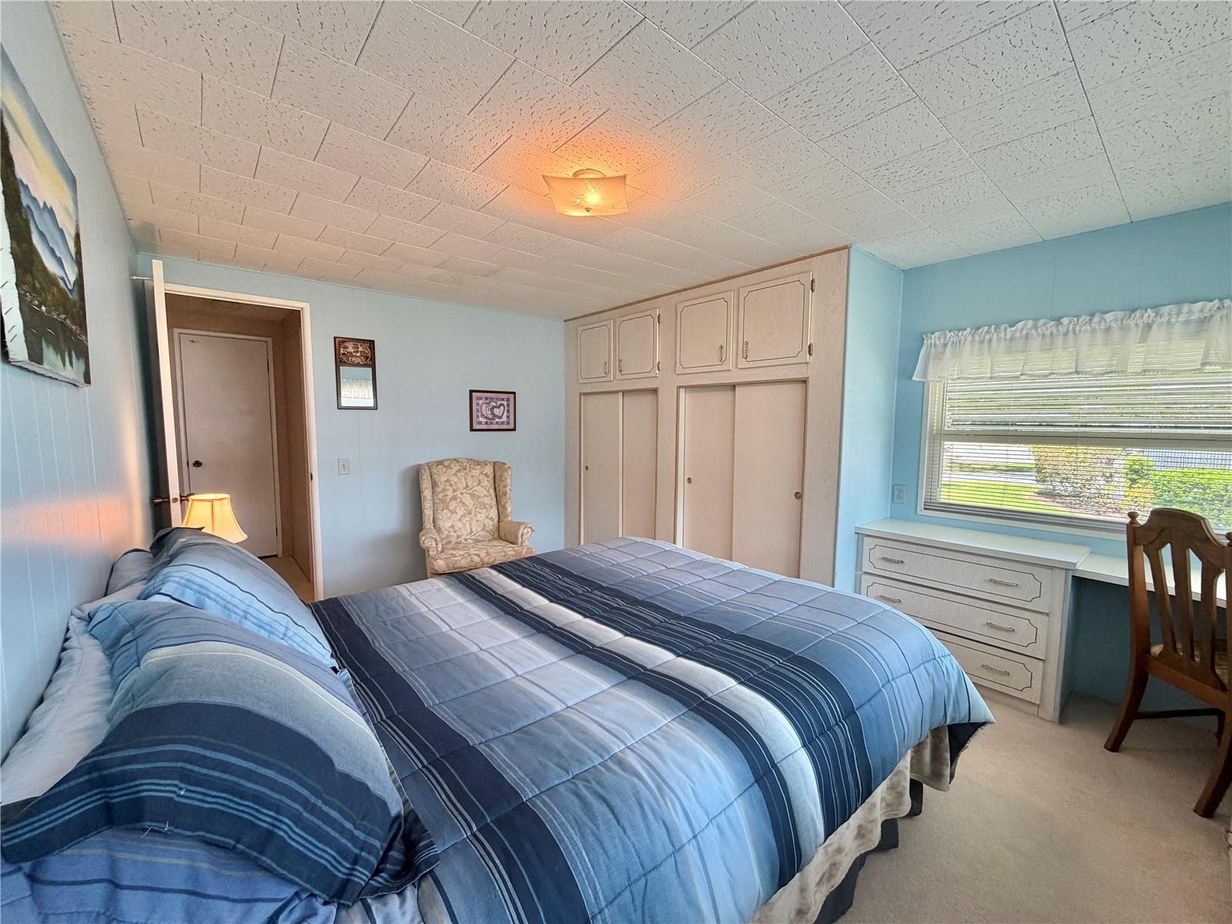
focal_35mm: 14
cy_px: 462
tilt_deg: -4.4
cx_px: 616
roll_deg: -0.4
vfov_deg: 85.7
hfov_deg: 102.1
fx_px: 498
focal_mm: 2.22
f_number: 2.2
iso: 125
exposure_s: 1/120
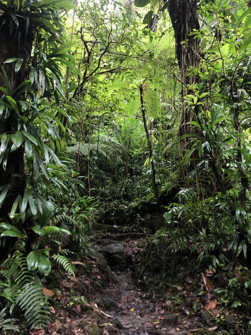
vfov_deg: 63.4
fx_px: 271
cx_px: 126
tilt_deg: +13.4
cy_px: 168
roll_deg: -0.5
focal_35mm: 28
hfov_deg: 49.7
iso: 40
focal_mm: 4
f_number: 1.8
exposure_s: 1/20
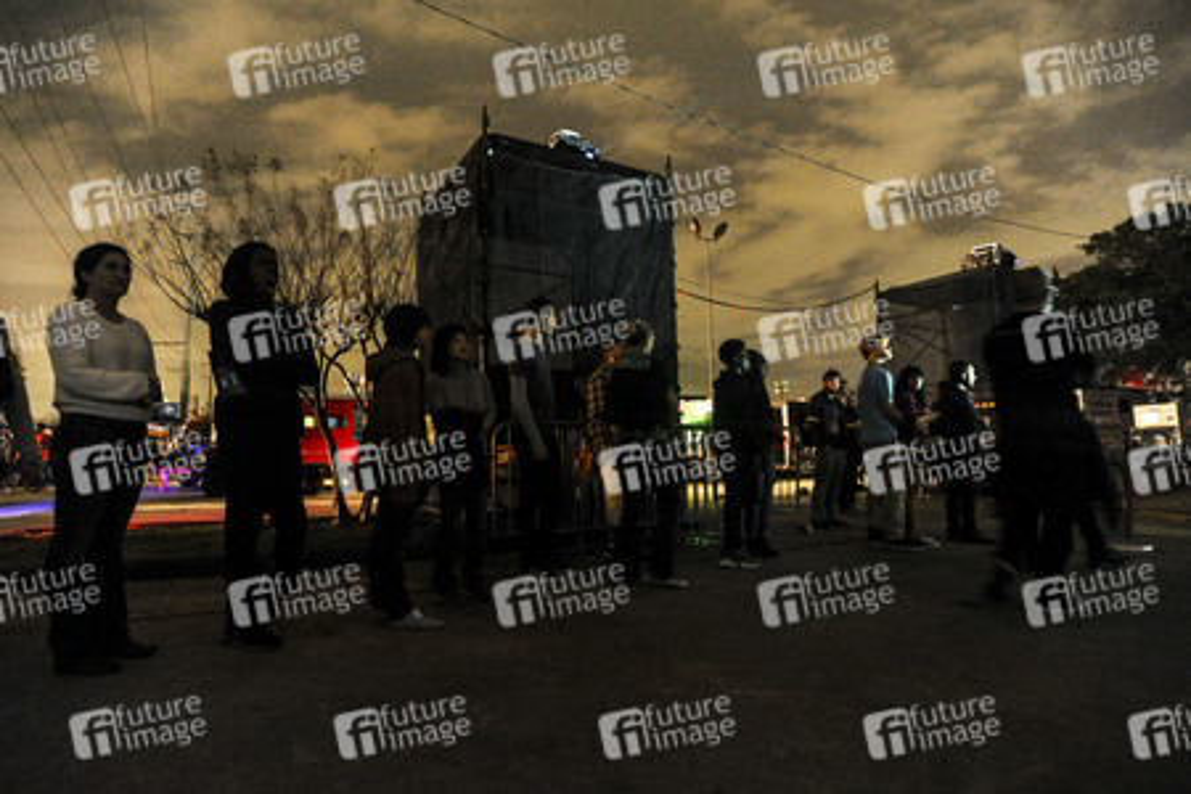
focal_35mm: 17
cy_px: 397
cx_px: 596
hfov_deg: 93.3
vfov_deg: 70.4
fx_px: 562
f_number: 2.8
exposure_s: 1/15
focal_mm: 17
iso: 6400
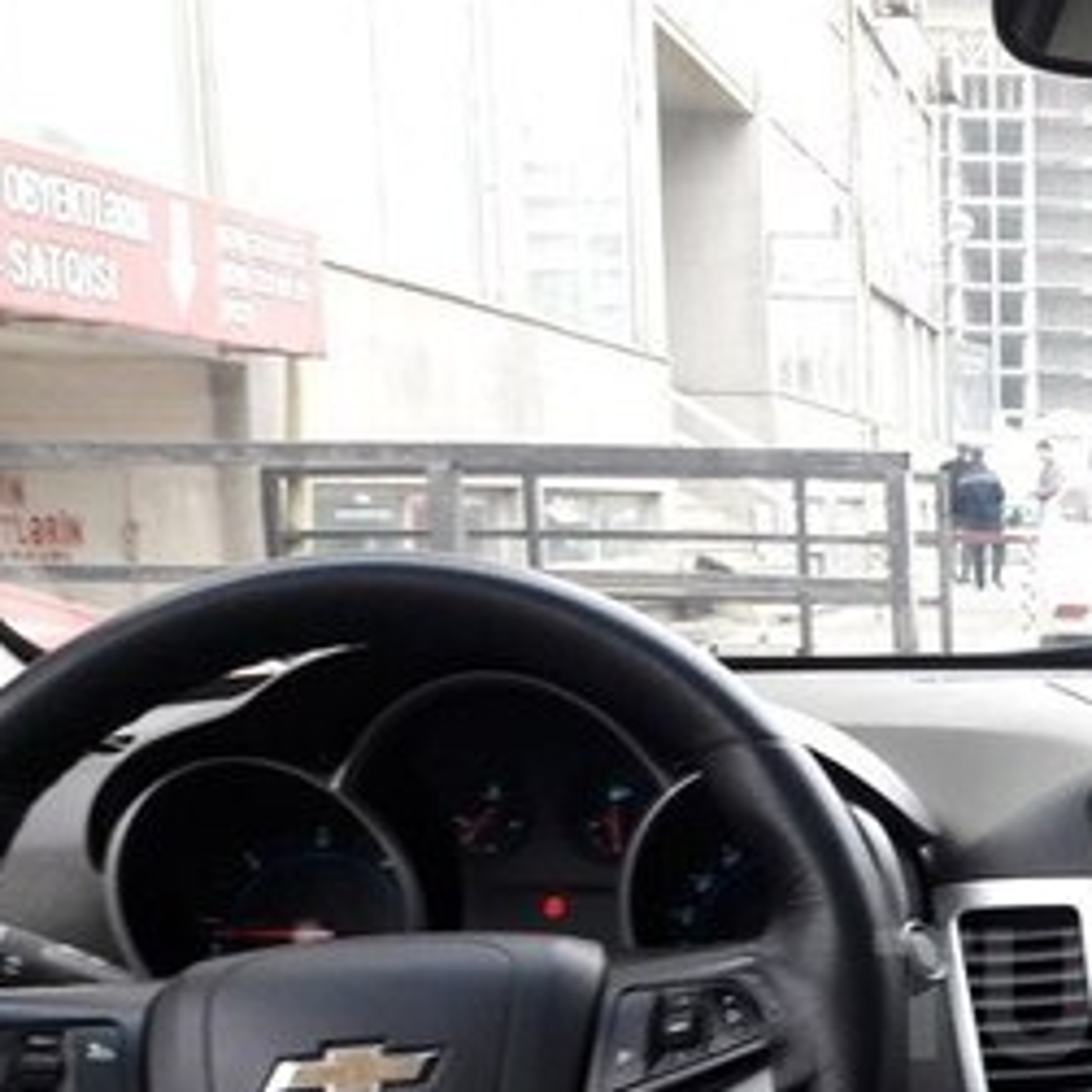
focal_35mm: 65
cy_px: 994
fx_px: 2320
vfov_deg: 25.6
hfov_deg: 24.0
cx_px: 1318
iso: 80
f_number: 1.9
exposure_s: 1/33
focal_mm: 3.7
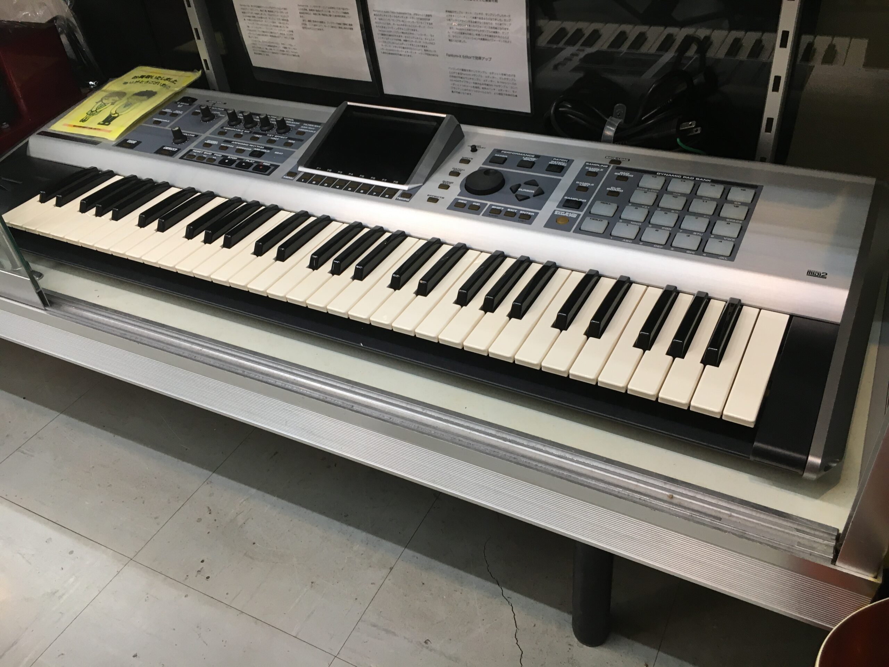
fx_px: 745
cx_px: 444
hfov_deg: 61.7
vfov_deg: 48.2
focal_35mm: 29
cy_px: 334
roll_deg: +6.5
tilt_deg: -38.4
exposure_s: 1/30
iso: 64
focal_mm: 4.15
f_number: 2.2
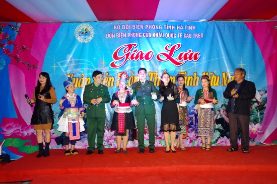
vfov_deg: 47.9
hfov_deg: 67.4
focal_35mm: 27
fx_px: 208
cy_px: 92
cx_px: 138
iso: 3200
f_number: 7.1
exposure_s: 1/180
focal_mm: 18
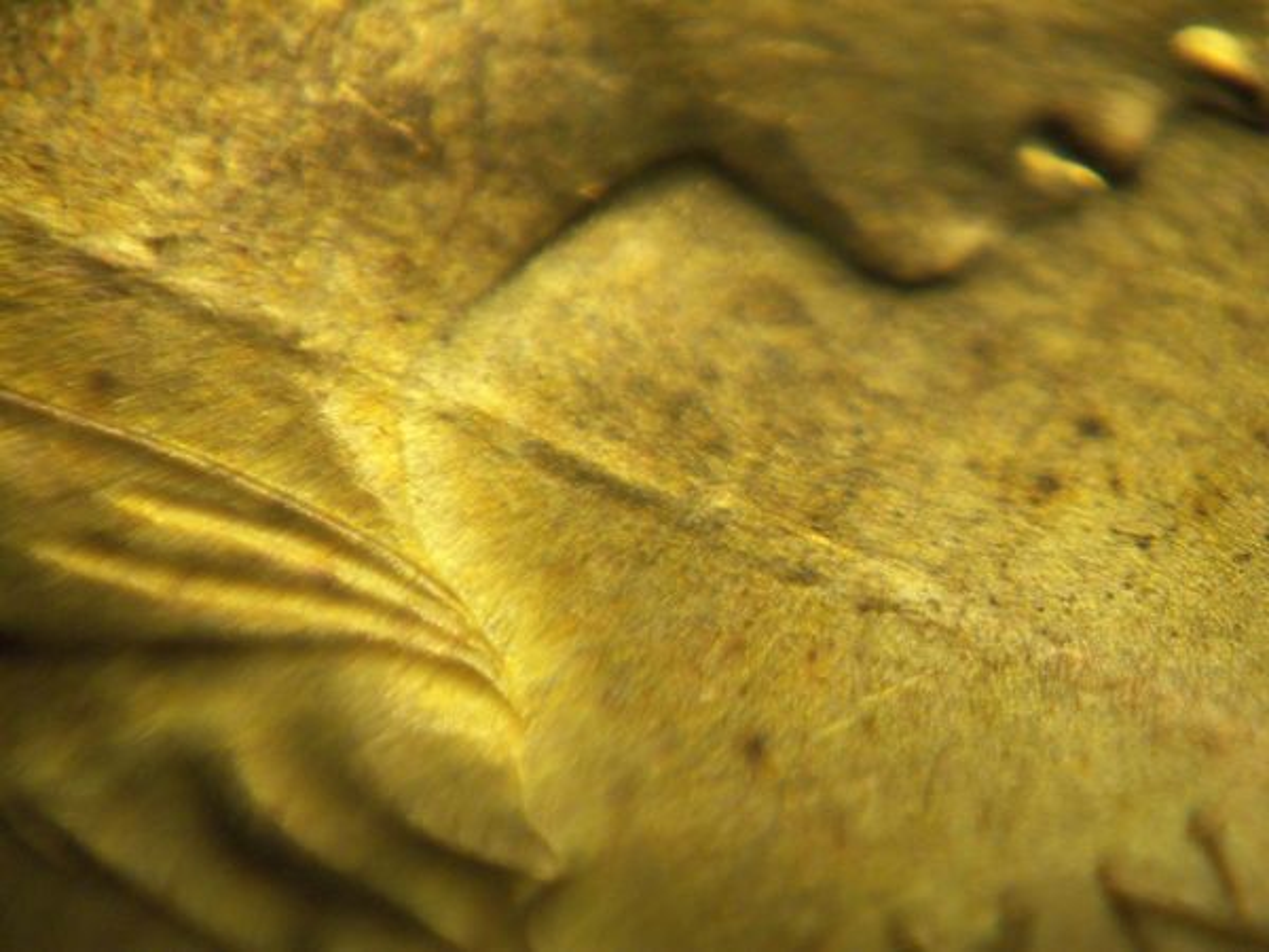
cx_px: 634
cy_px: 476
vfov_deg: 4.2
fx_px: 12831
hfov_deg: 5.7
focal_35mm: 350
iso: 400
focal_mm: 62
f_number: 4.8
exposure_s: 1/500
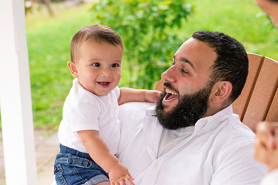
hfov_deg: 23.9
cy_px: 92
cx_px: 139
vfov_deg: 16.1
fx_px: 657
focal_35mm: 85
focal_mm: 85
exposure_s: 1/500
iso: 640
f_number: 4
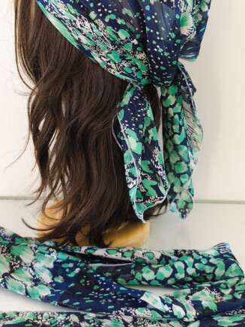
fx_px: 415
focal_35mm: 44
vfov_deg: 42.5
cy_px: 117
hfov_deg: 32.8
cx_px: 109
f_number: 1.65
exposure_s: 1/30
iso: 50
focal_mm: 6.14
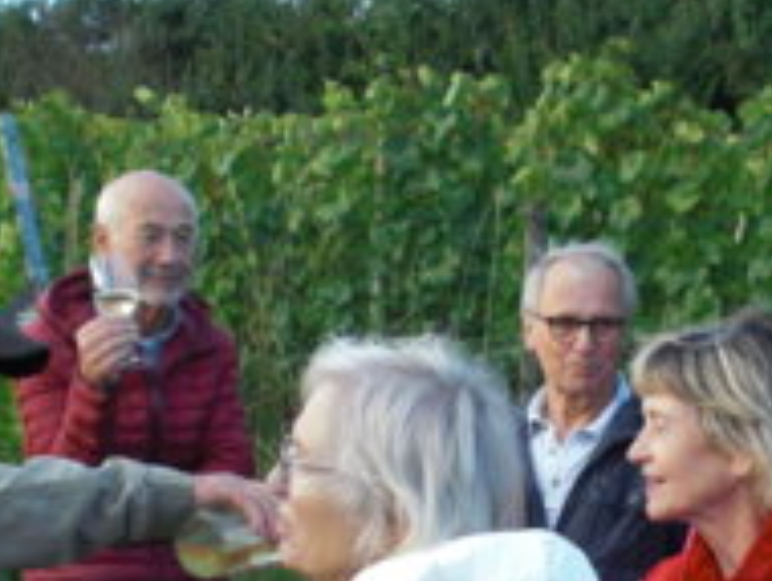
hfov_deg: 24.2
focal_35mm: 80
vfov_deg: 18.0
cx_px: 536
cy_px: 593
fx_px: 1786
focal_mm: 6.3
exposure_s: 1/125
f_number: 3.1
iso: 64
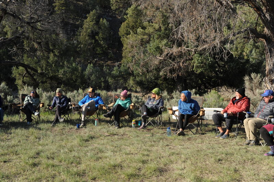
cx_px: 137
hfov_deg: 54.5
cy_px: 91
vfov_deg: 37.8
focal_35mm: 35
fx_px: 266
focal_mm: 35
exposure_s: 1/250
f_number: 8
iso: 200
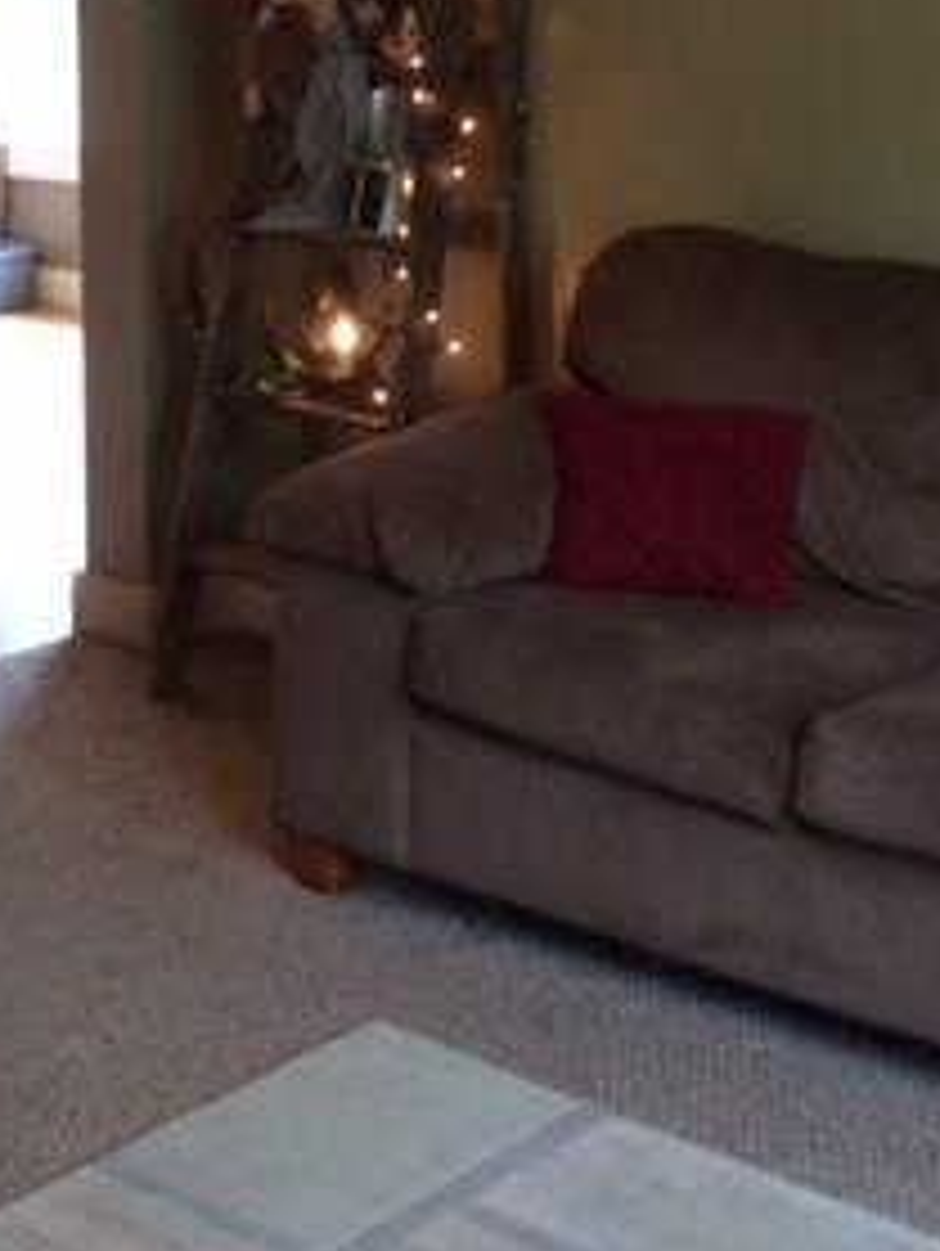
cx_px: 409
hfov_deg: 21.3
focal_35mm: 69
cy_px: 252
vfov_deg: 27.6
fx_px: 2494
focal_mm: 4.12
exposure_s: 1/30
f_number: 2.2
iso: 160
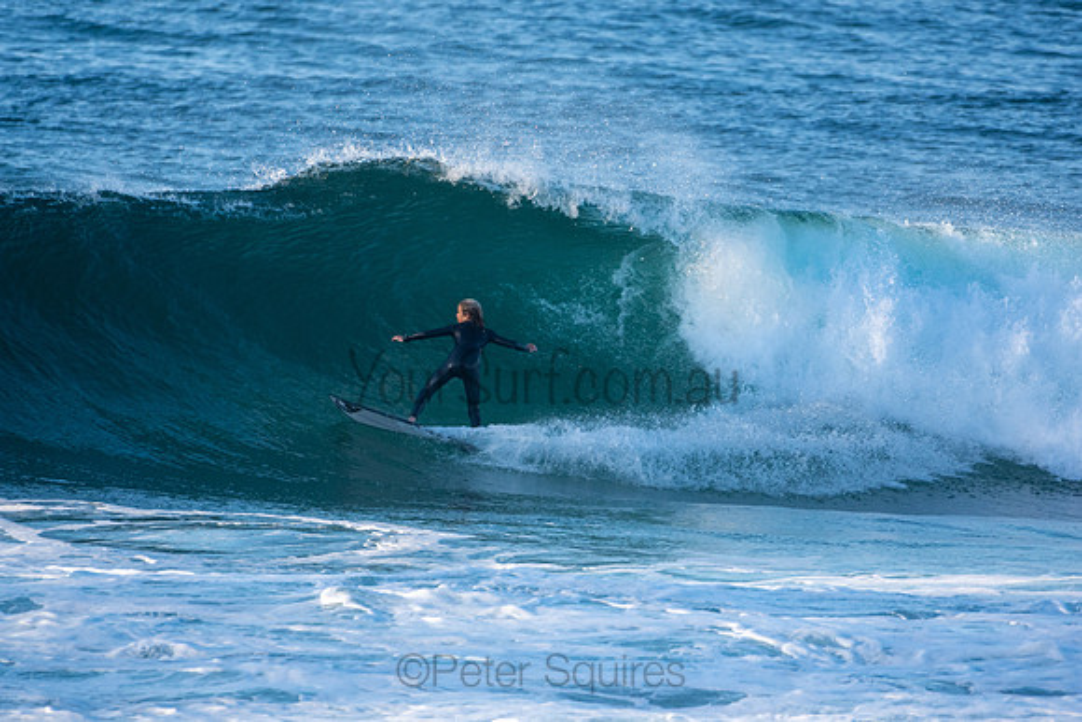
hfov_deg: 2.7
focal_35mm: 750
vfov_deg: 1.8
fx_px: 22546
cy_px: 361
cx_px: 541
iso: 560
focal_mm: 500
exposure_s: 1/1250
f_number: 5.6
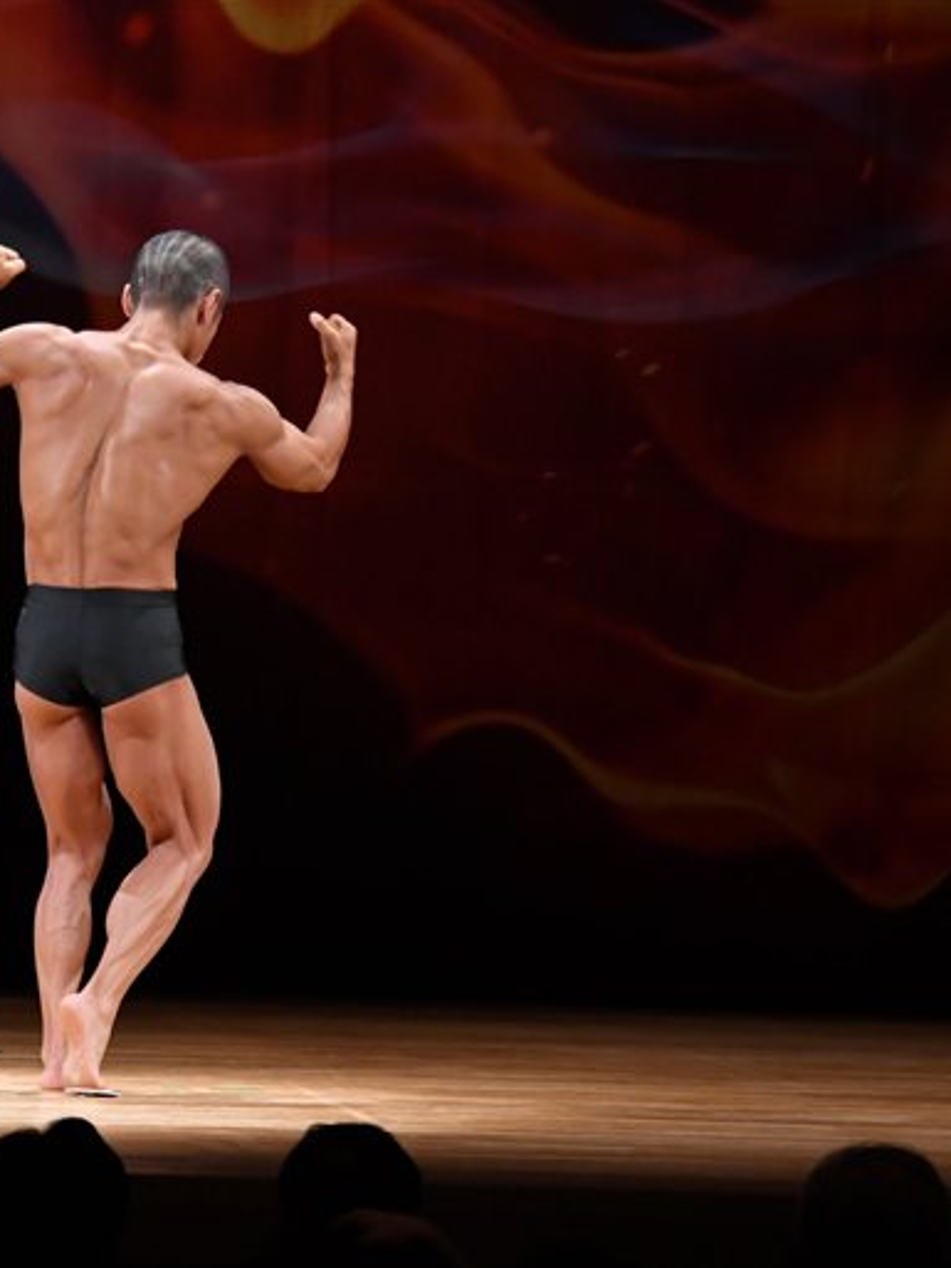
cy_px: 635
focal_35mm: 315
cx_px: 51
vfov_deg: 6.3
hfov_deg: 4.7
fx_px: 11534
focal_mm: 145
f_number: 5.6
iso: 3200
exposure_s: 1/400
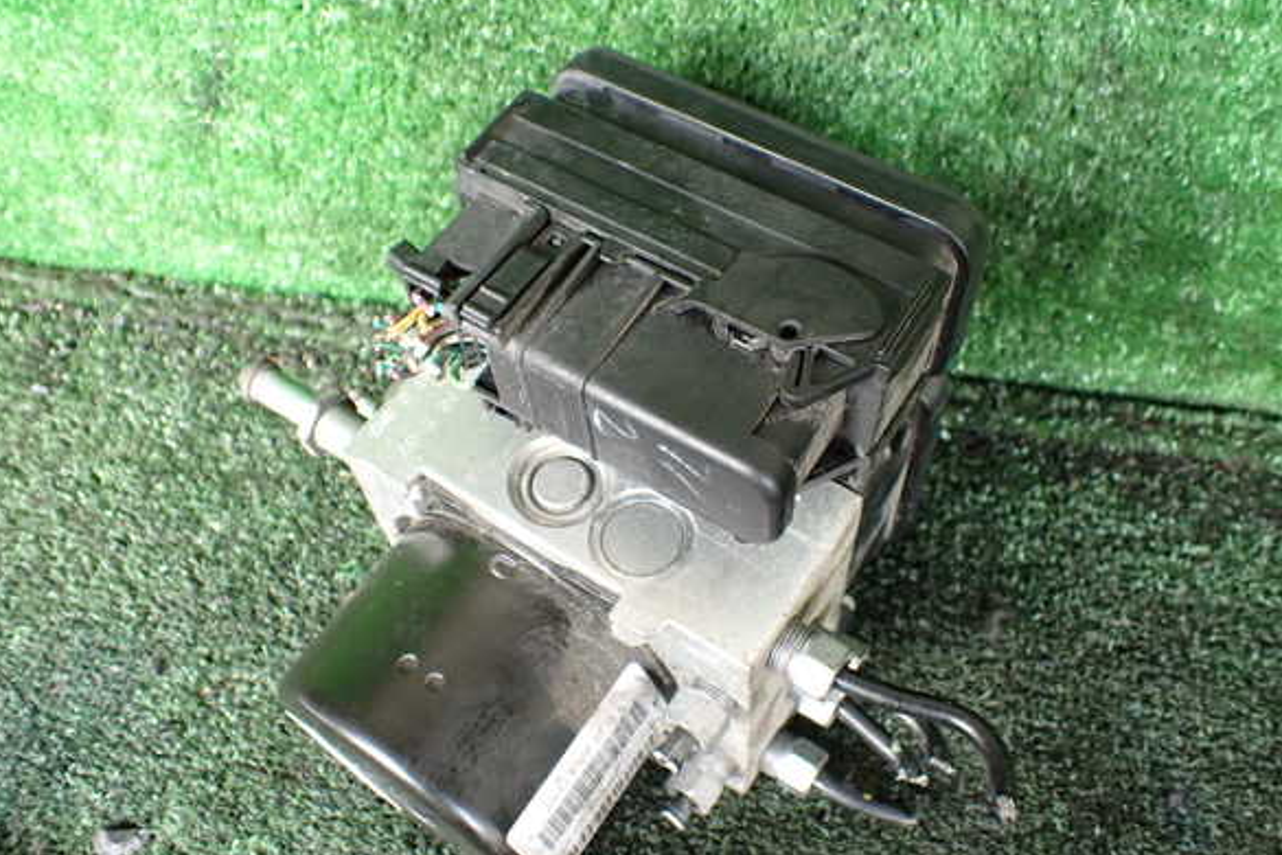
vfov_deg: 41.1
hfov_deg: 58.7
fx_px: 1139
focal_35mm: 32
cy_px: 423
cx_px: 644
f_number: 2.3
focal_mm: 5.4
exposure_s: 1/125
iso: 640
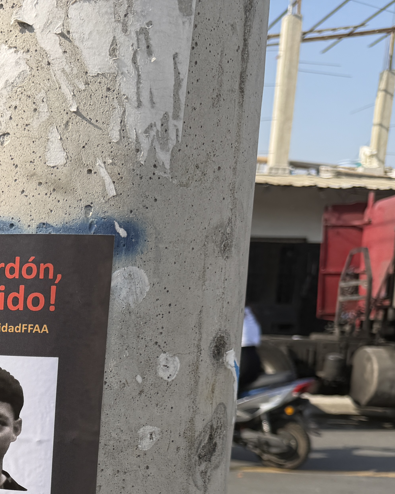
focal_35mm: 54
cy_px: 426
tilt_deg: -10.9
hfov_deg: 24.5
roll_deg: -0.9
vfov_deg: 33.3
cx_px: -120
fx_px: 789
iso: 80
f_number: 1.78
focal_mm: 6.76
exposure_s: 1/3953
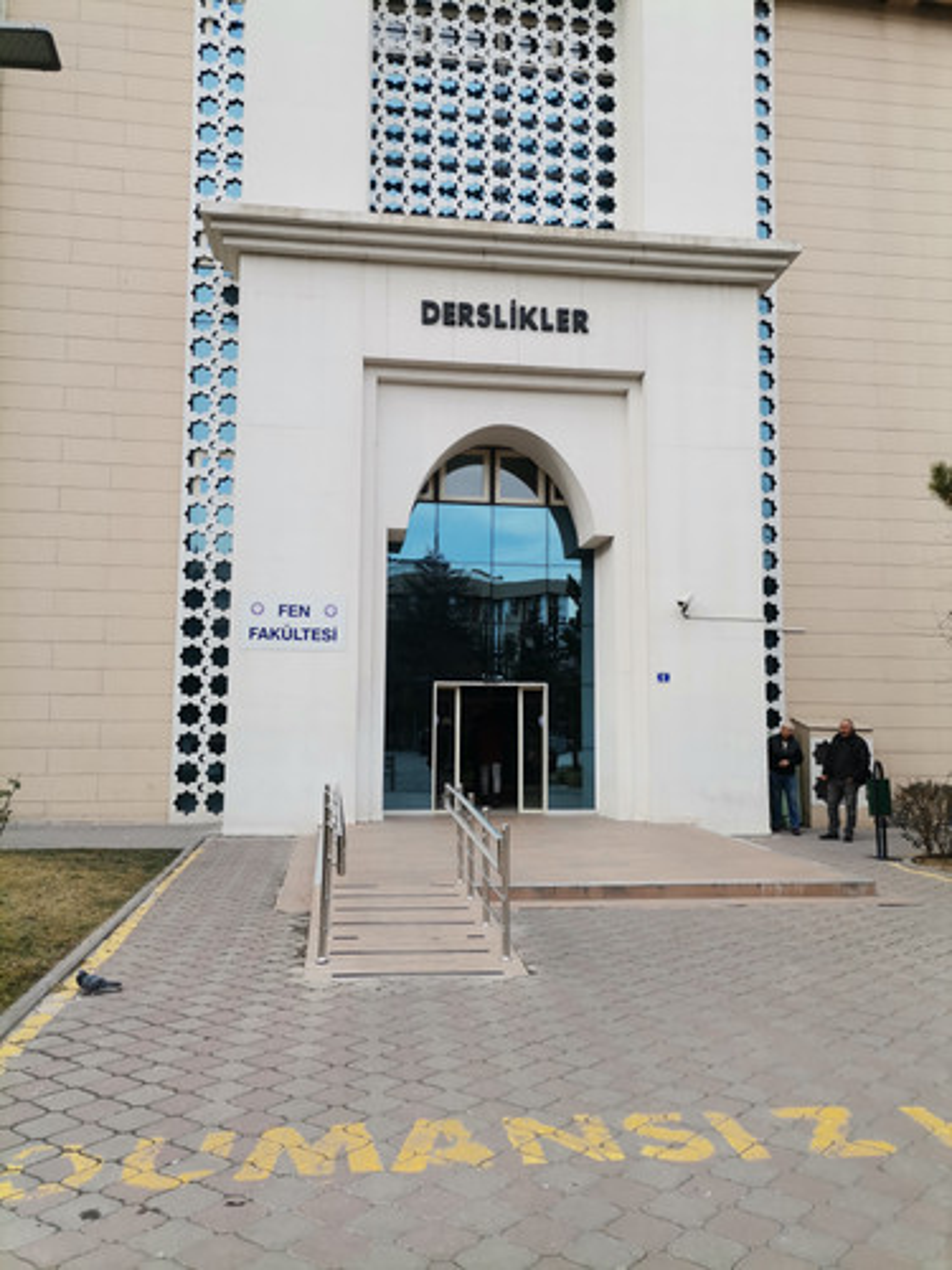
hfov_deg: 53.1
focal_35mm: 26
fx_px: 953
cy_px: 635
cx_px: 476
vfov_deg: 67.3
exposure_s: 1/612
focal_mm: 4.75
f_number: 1.8
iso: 50
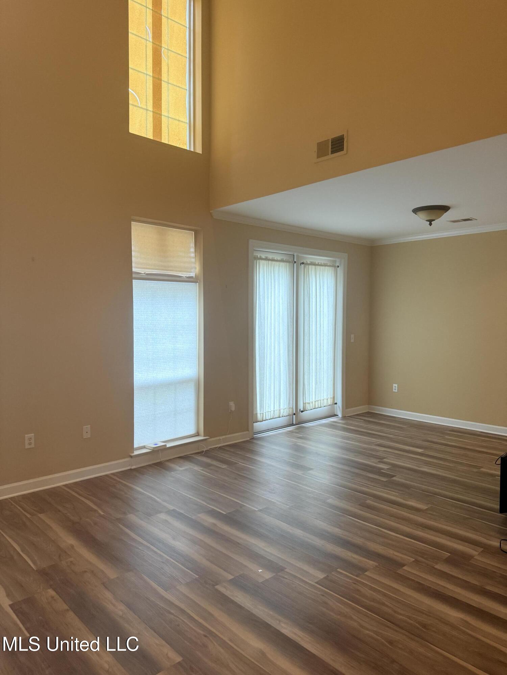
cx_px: 254
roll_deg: -1.2
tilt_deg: -0.5
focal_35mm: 24
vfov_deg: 71.6
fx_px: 469
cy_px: 338
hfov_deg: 56.8
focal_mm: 6.76
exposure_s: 1/60
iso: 200
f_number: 1.78
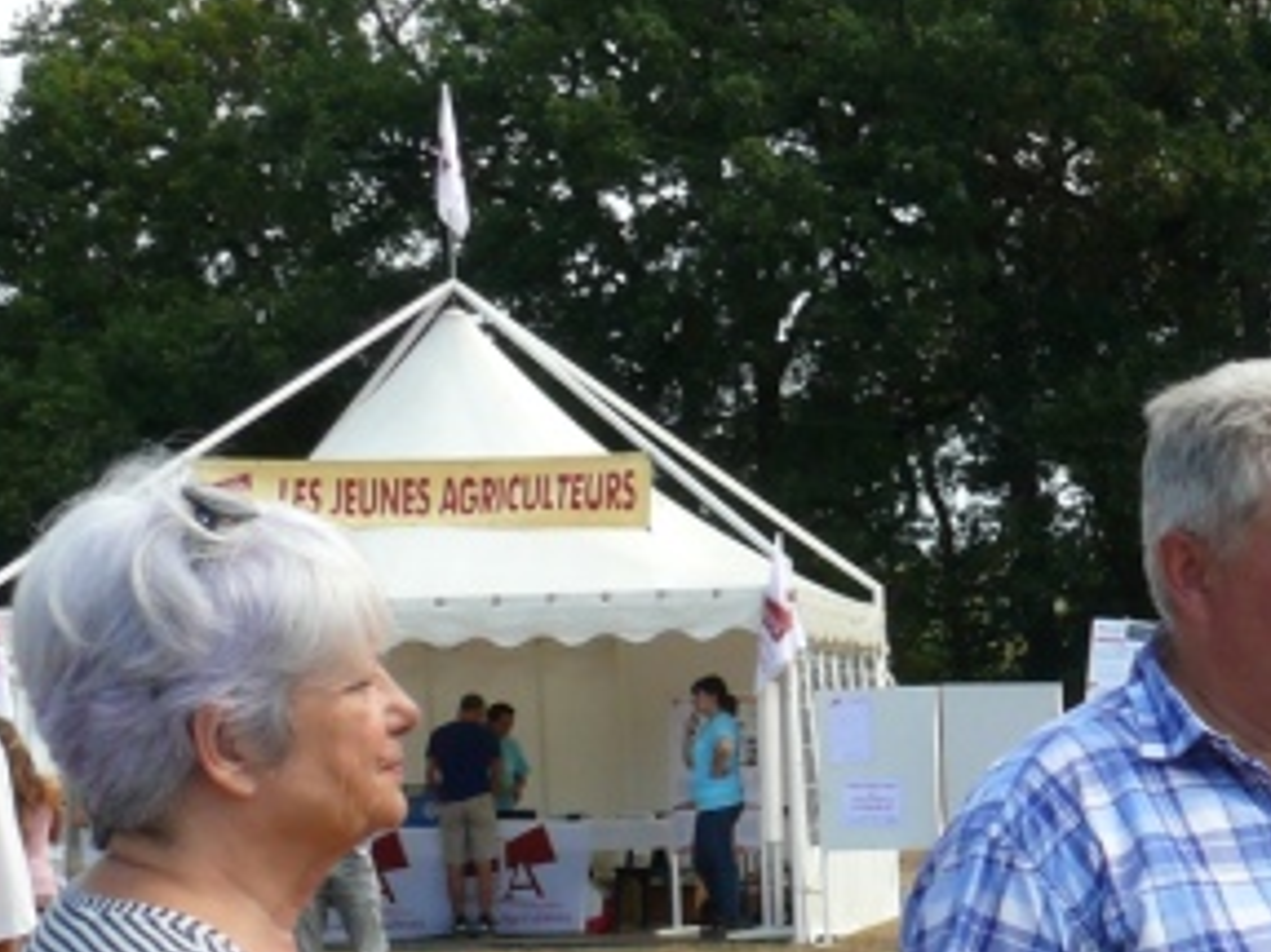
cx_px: 2033
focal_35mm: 125
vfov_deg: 11.6
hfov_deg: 14.5
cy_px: 1111
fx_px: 4588
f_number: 5
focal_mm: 7.4
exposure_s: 1/200
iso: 100
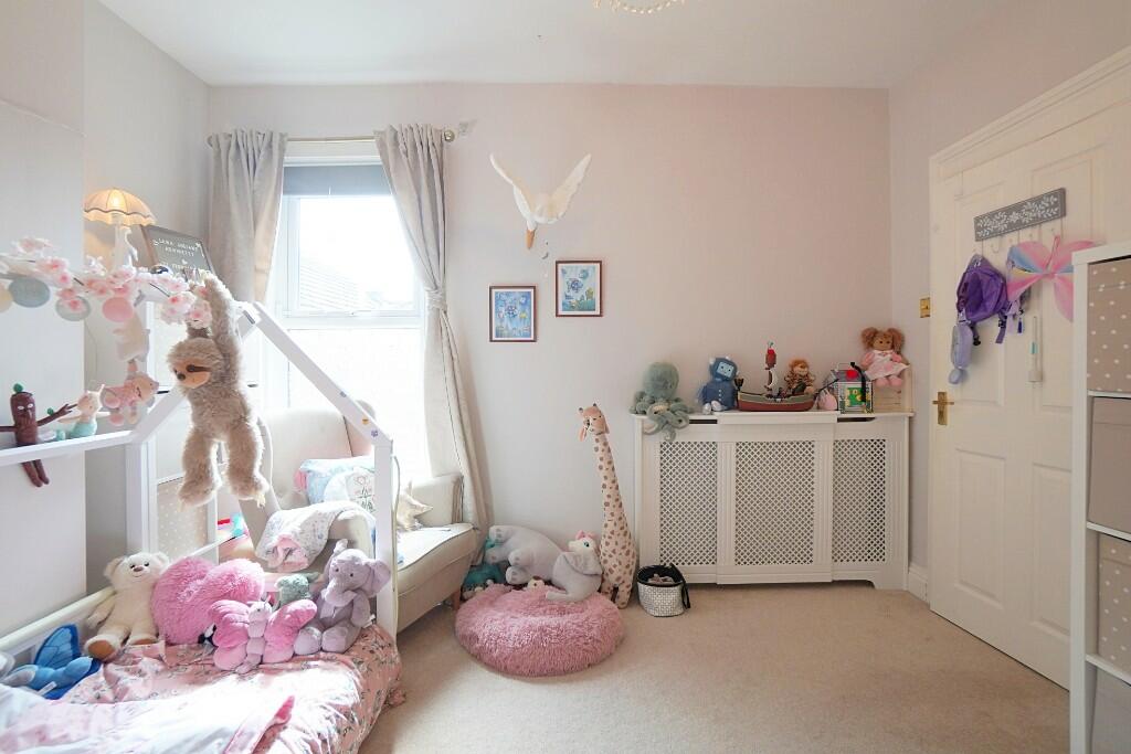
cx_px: 566
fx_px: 503
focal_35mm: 16
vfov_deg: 73.8
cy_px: 377
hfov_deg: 96.7
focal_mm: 11
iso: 400
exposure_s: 1/160
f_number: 4
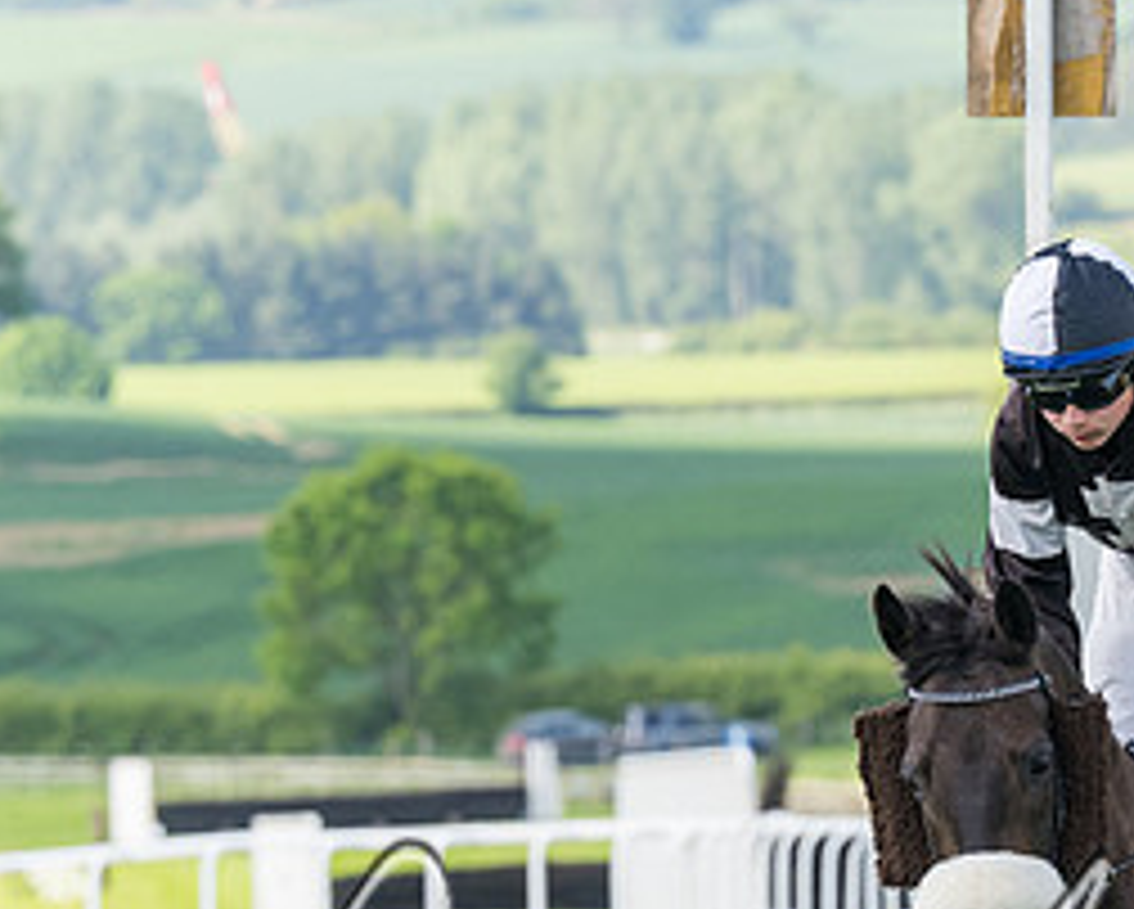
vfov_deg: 2.8
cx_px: 1124
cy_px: 734
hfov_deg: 3.5
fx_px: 18339
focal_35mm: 546
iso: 400
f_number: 5
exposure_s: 1/1000
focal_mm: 145
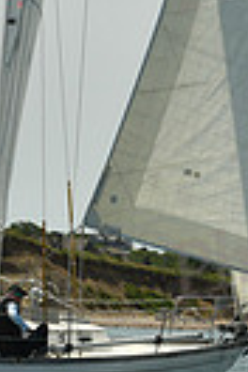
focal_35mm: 308
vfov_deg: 6.6
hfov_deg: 4.5
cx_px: 27
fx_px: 3182
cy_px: -166
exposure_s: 1/1000
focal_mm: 70
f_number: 13
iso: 320
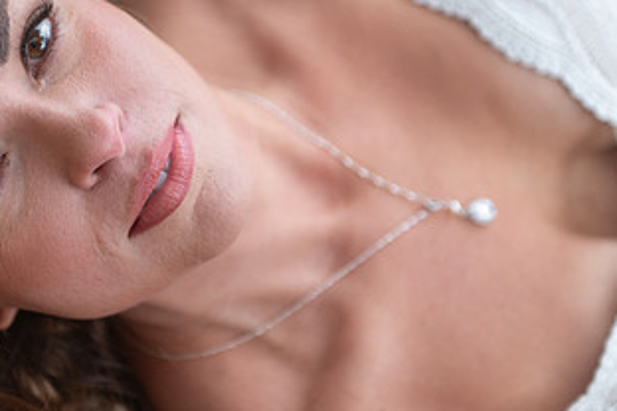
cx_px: 204
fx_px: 2228
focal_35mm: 130
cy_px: 170
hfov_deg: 15.7
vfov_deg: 10.5
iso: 640
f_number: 2.8
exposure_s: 1/200
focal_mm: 70
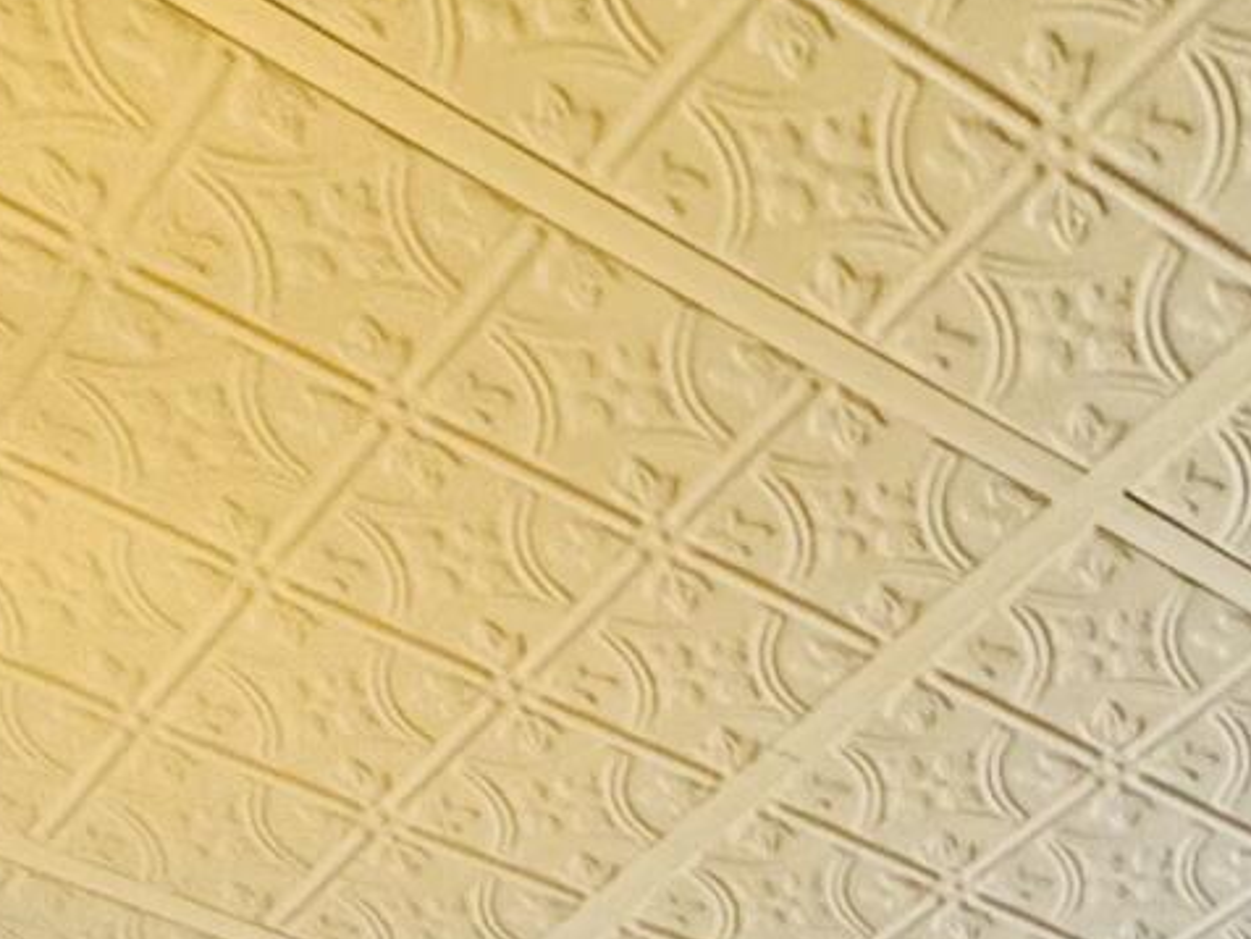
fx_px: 3181
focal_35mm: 88
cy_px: 2741
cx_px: 999
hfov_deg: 22.0
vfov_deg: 11.2
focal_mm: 2.22
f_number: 2.2
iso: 160
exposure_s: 1/120
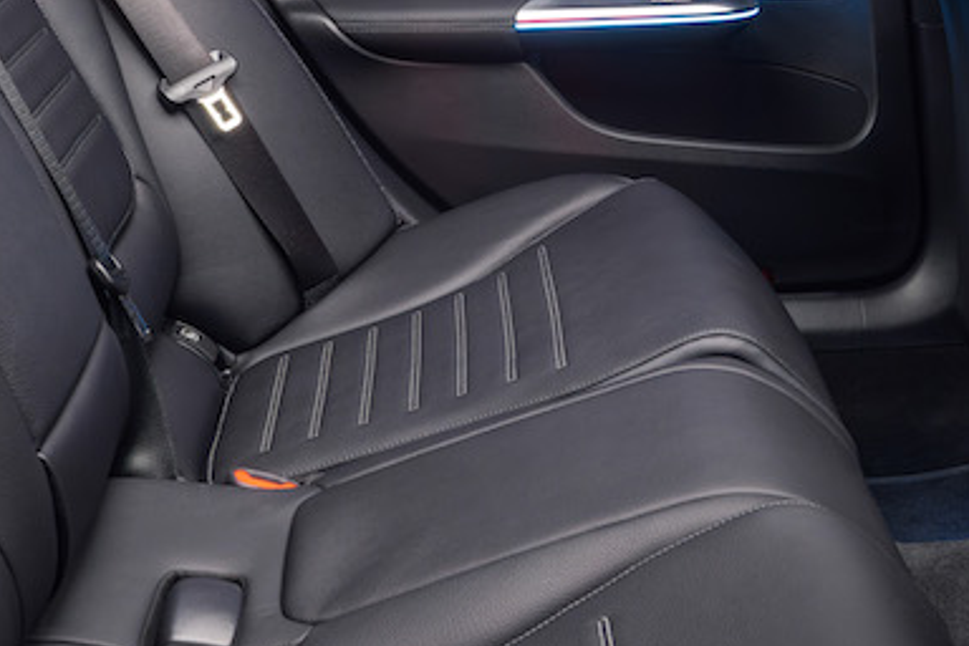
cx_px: 580
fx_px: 2019
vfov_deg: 17.8
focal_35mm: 75
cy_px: 13
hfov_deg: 26.9
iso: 320
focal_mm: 24
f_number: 11
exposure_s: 13
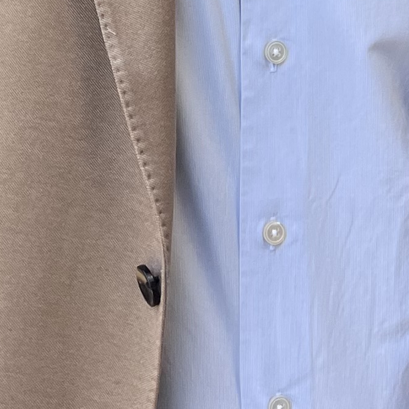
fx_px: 1858
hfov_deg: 12.3
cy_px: -269
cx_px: -76
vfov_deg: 11.8
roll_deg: -2.5
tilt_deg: -3.5
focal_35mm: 139
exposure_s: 1/696
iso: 50
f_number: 1.6
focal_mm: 5.1
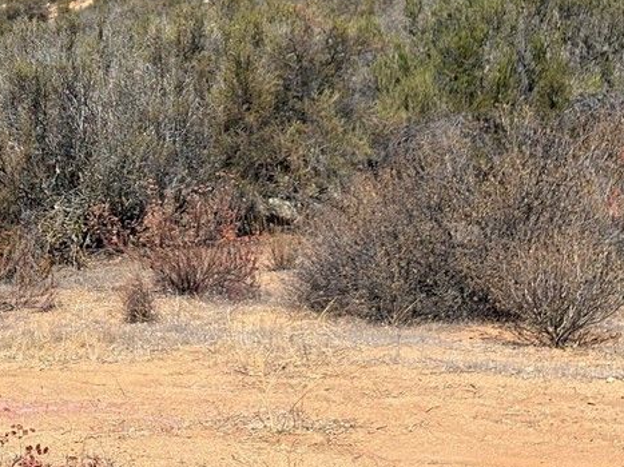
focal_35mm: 114
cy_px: 5
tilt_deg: -4.2
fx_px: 2054
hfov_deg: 17.0
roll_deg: +0.1
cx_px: 36
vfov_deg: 12.8
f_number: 1.6
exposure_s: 1/3279
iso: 40
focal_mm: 5.96
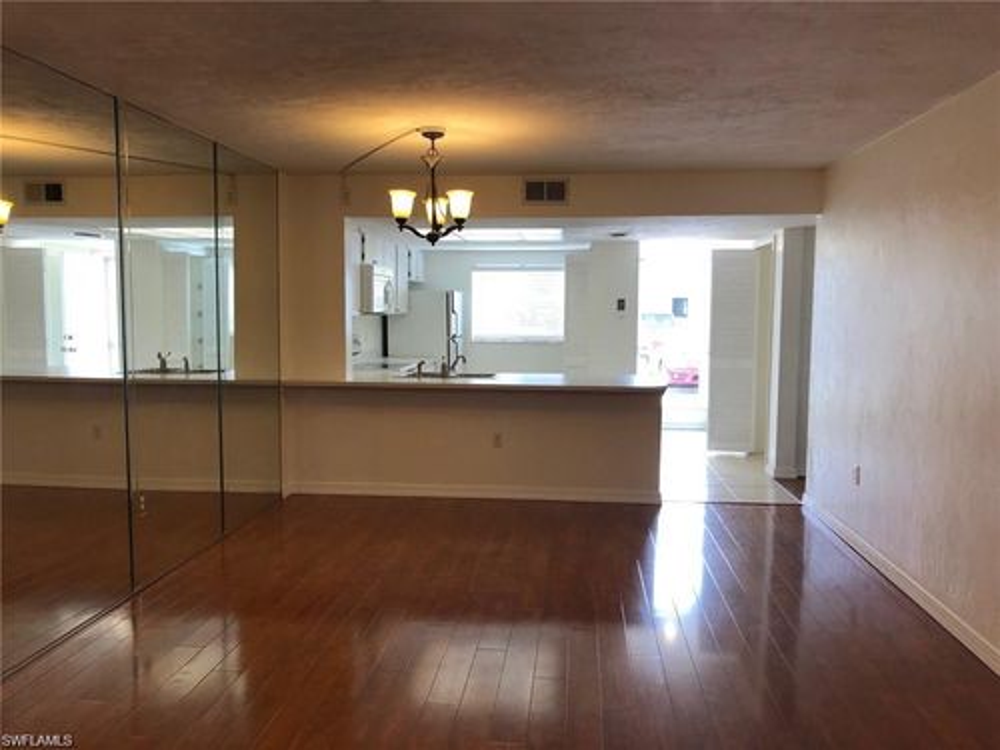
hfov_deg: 63.4
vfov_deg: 49.7
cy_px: 375
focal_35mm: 28
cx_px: 500
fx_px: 809
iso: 25
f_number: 1.8
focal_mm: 4
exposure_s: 1/30
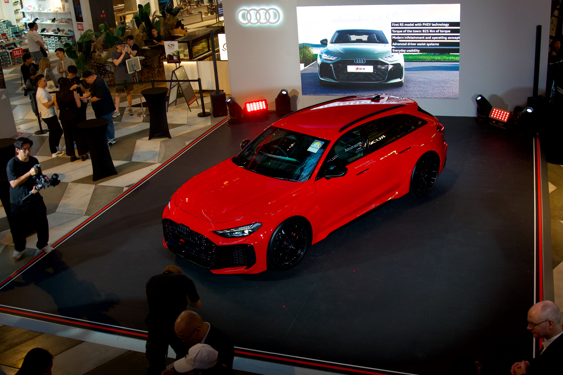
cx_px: 282
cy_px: 188
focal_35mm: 36
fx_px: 563
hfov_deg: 53.1
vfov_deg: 36.9
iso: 1000
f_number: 4
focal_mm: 24
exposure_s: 1/80
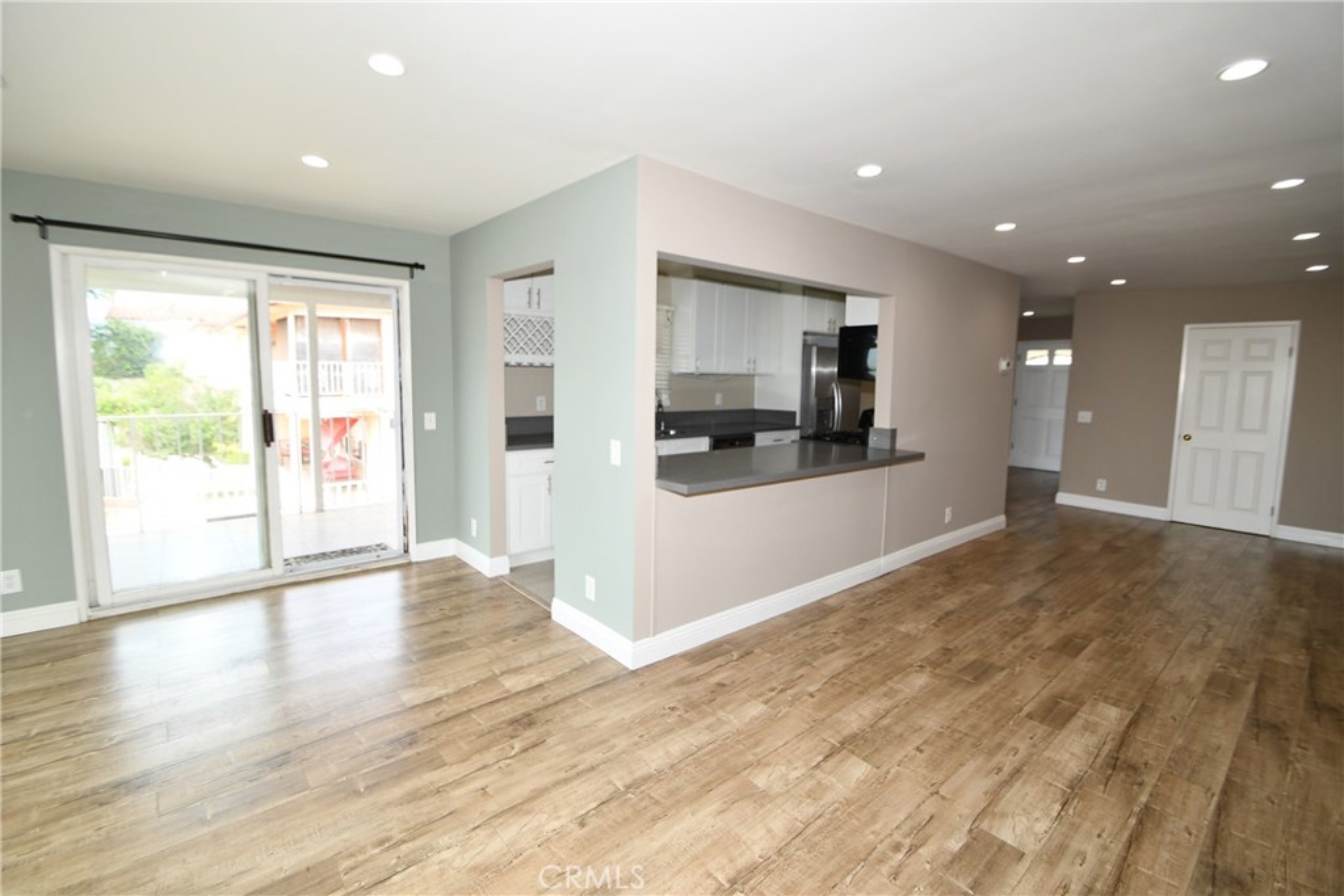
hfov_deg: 100.4
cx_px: 672
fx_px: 560
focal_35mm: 15
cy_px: 448
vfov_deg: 77.3
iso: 200
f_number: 4.5
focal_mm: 10
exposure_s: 1/80
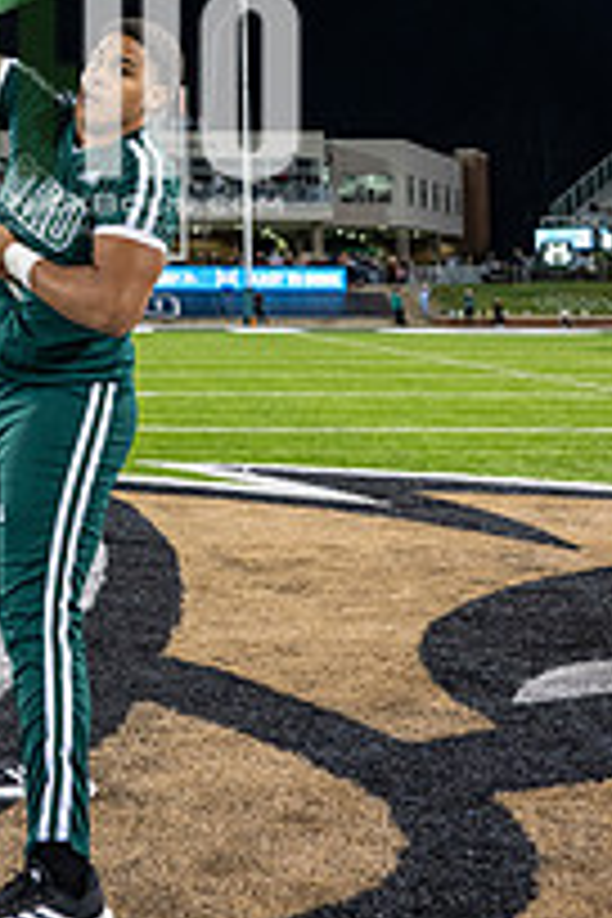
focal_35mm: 53
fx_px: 1351
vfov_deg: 35.5
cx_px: 99
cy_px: 108
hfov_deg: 25.0
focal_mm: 24
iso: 1250
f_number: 3.2
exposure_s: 1/500
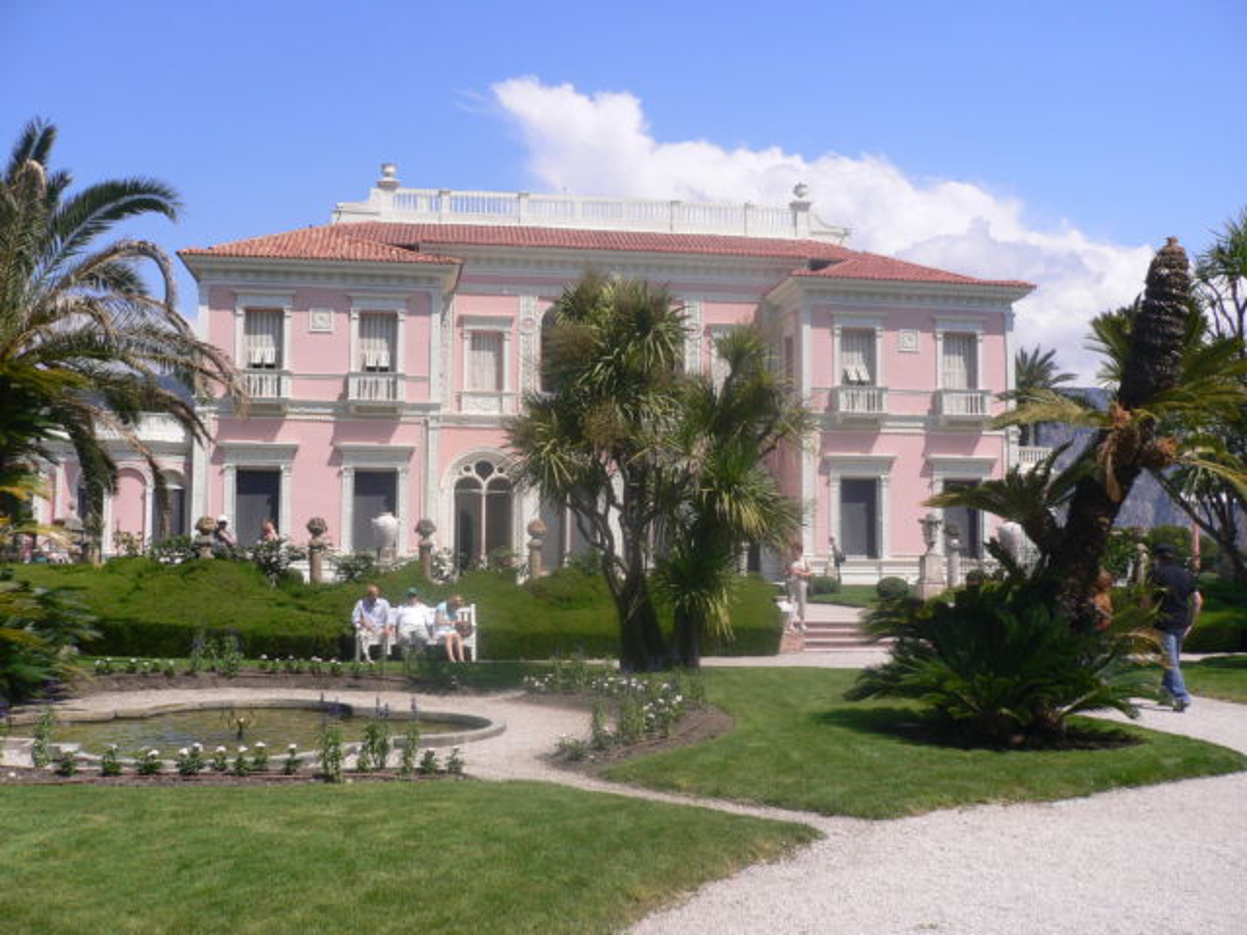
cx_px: 624
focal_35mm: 35
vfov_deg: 40.7
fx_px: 1261
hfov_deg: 52.6
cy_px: 468
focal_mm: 5.8
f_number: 5.6
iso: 80
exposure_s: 1/400
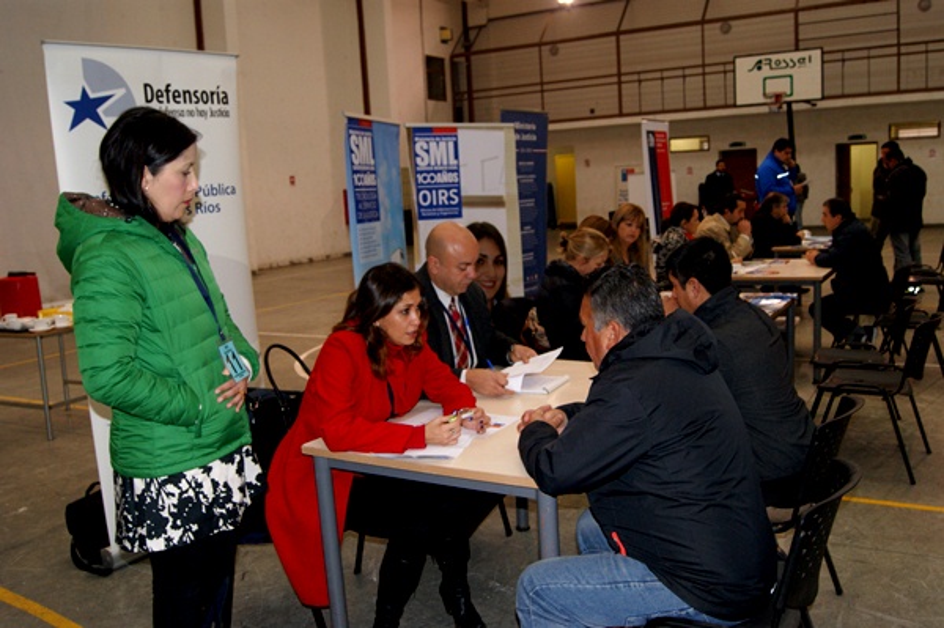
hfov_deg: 57.3
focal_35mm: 33
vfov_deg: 39.9
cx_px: 472
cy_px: 314
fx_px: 865
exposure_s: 1/60
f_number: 5.6
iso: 400
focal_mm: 22
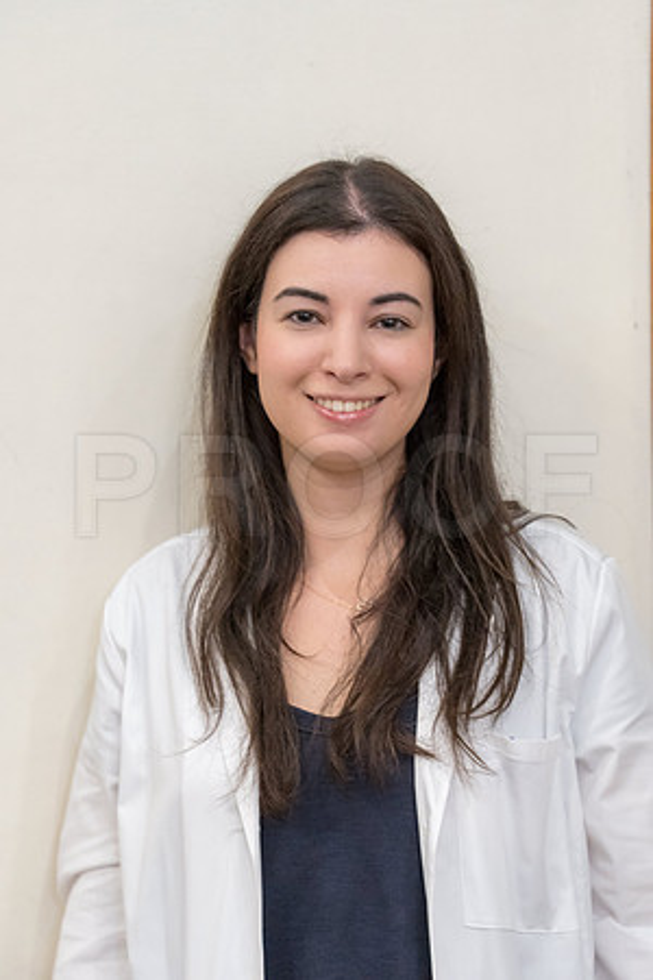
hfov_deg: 7.6
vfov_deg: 11.4
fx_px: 4897
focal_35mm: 180
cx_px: 326
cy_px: 490
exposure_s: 1/80
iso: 5000
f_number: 4
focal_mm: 180
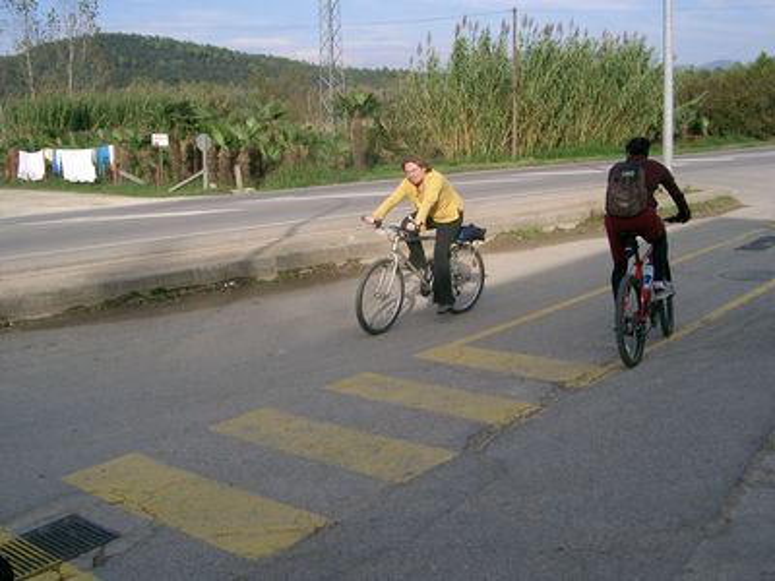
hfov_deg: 47.9
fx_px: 873
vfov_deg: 36.8
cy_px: 290
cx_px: 388
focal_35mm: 39
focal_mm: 8
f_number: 4.8
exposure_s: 1/500
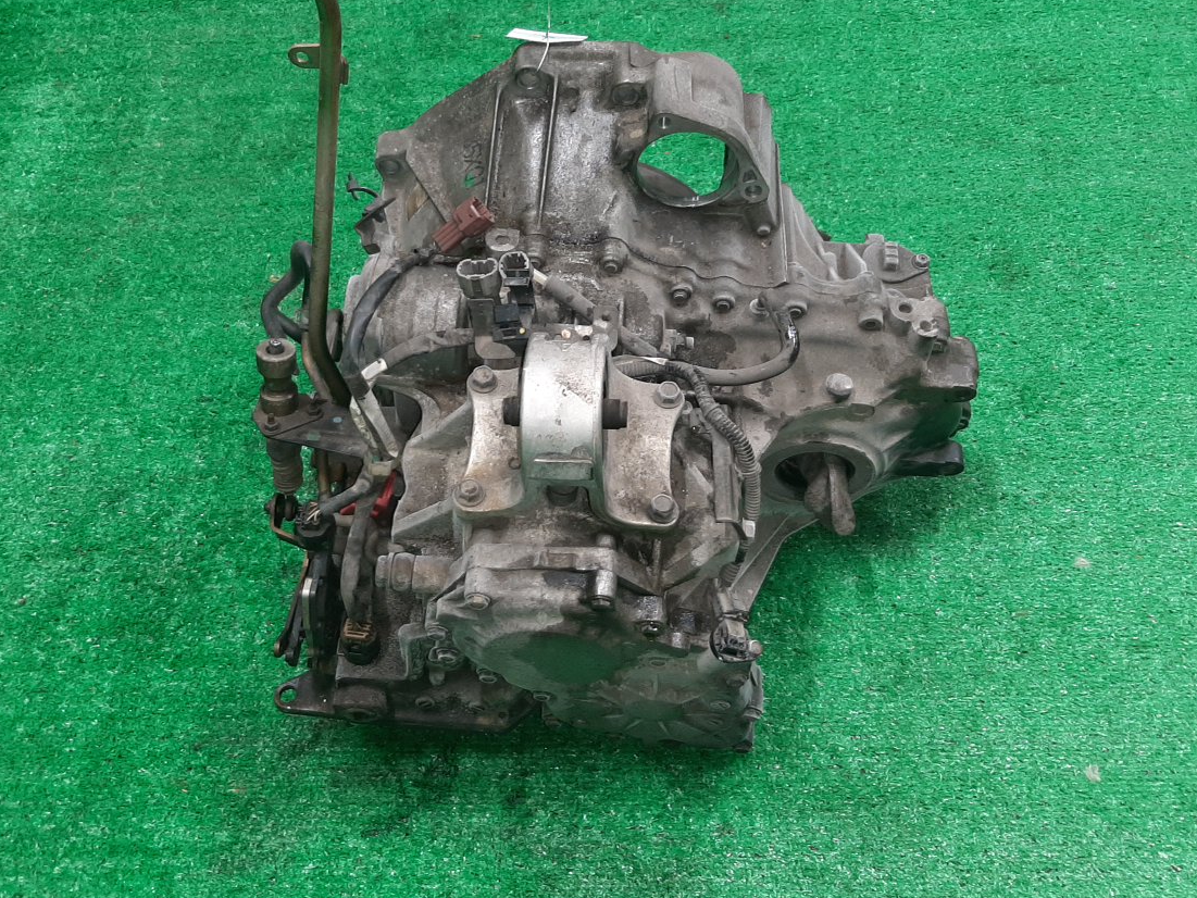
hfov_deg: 53.9
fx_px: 1176
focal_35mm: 34
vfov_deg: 41.6
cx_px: 552
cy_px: 365
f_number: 1.7
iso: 127
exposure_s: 1/50
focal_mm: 3.93
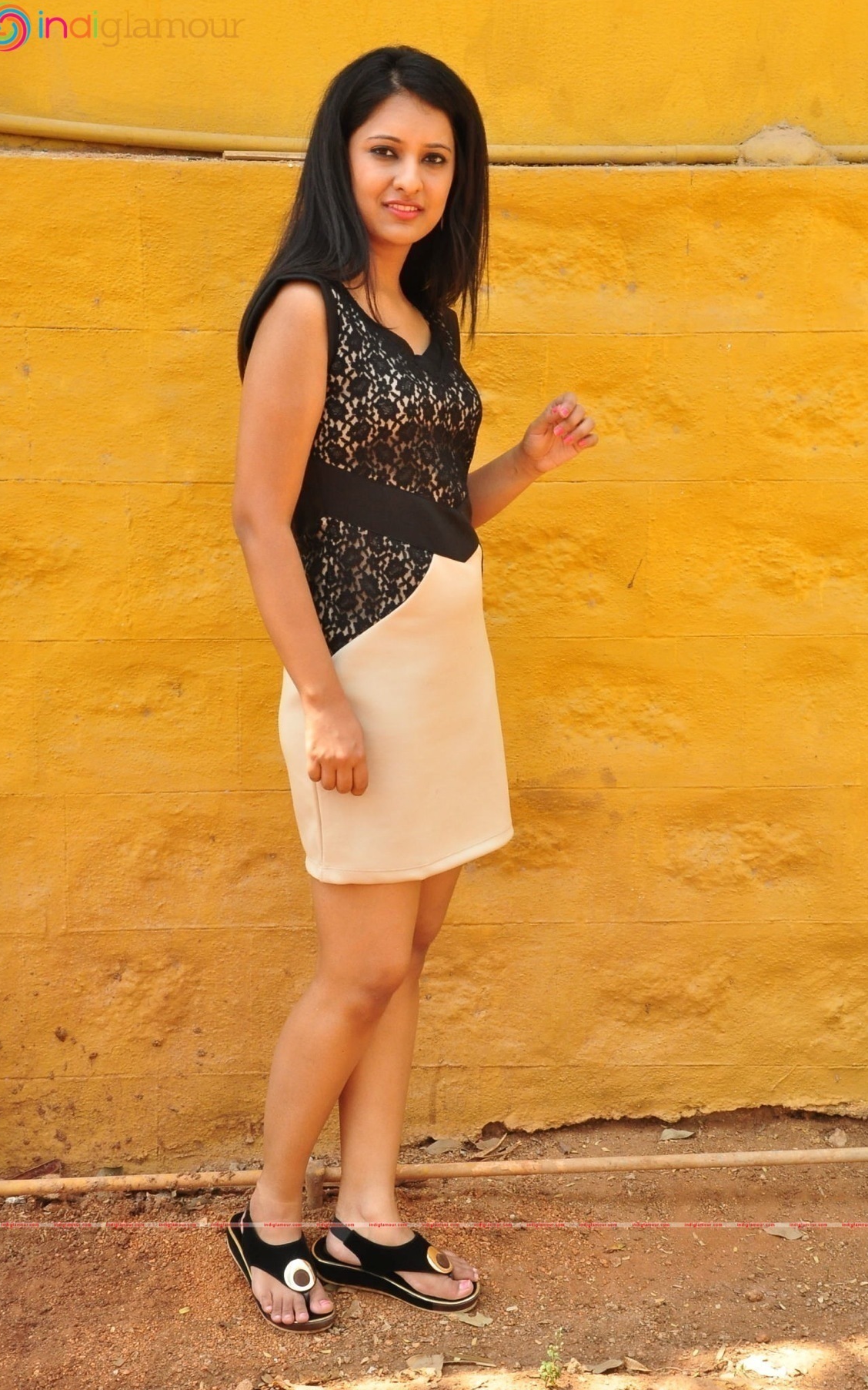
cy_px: 695
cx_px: 440
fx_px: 2025
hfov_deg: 24.2
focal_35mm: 54
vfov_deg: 37.9
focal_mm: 35
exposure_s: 1/125
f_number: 11
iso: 1000
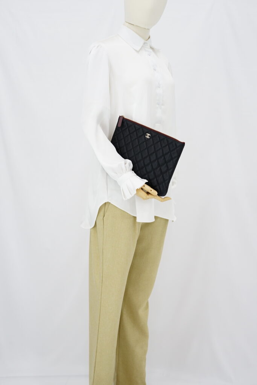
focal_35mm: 50
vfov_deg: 39.6
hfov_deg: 27.0
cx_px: 128
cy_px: 192
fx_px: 535
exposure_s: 1/10
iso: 640
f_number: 6.3
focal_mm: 50
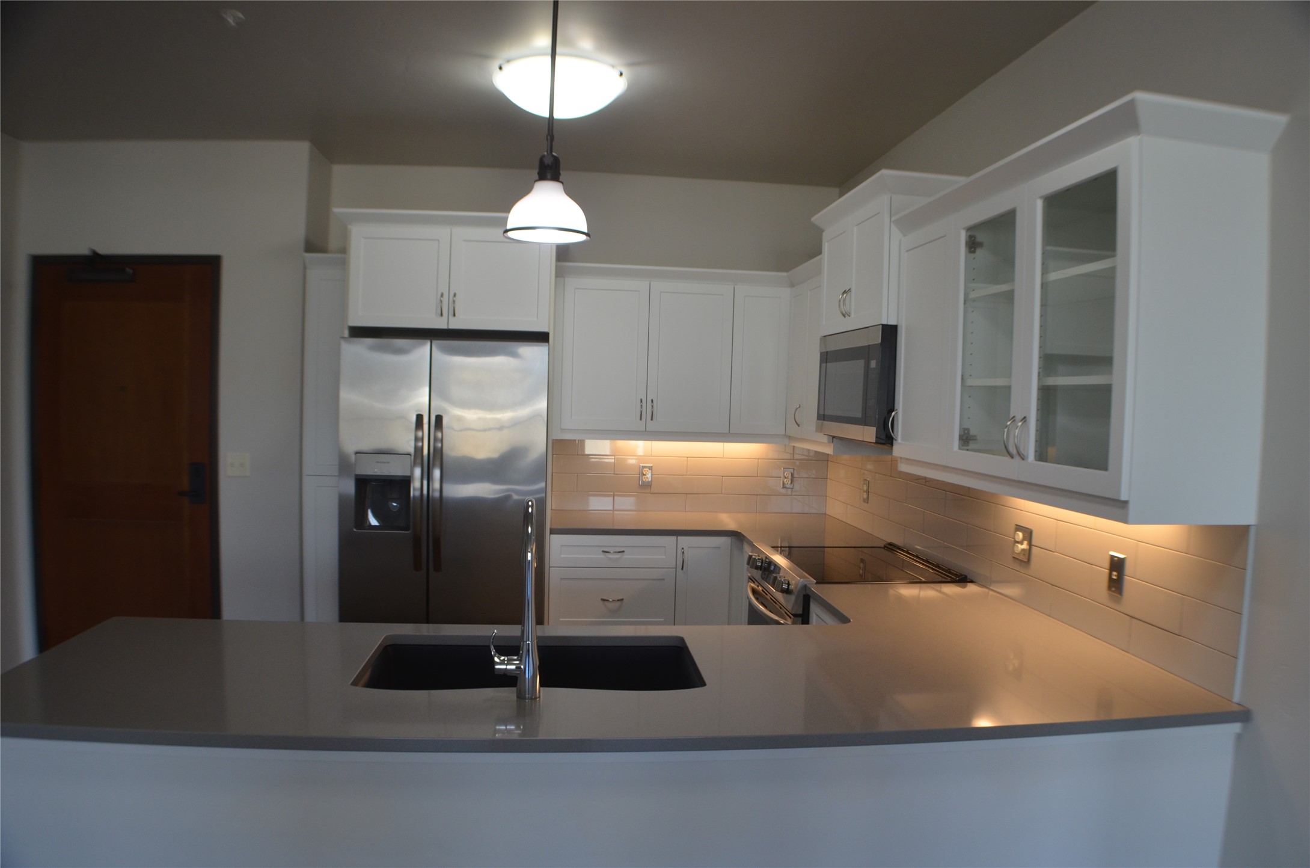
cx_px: 655
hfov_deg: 62.0
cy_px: 434
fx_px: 1089
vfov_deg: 43.4
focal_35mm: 30
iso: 400
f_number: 5
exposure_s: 1/100
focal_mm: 20
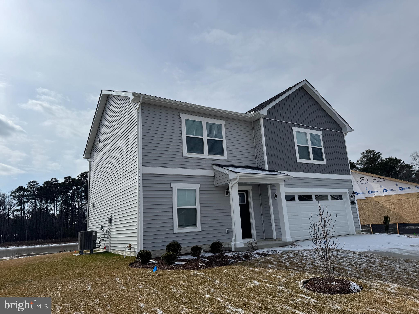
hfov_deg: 71.6
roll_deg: +4.5
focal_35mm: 24
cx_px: 210
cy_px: 157
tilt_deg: +13.5
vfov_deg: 56.8
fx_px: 291
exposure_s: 1/12346
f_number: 1.78
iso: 80
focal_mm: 6.76
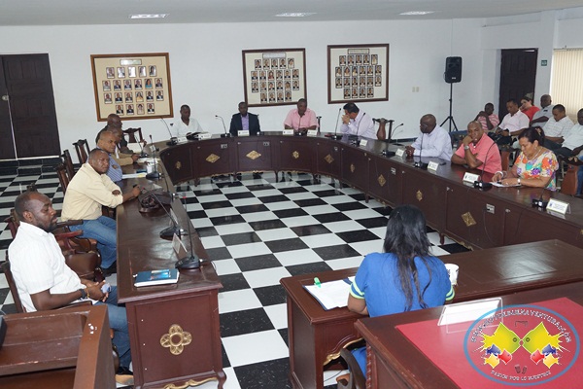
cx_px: 292
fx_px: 534
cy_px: 194
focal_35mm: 33
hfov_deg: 57.2
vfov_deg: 40.0
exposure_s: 1/60
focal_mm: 22
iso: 800
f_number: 5.6
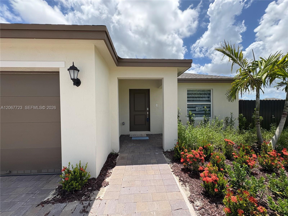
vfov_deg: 85.7
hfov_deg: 102.1
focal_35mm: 14
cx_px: 144
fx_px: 116
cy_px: 108
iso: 50
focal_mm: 2.22
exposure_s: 1/1449
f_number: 2.2
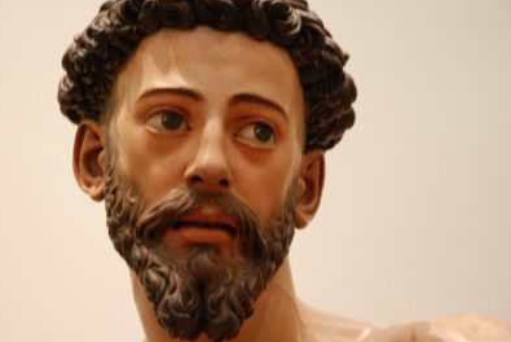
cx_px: 201
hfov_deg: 15.4
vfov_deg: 10.3
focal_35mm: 133
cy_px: 164
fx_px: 1889
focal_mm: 70
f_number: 4.5
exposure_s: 1/13
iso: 800
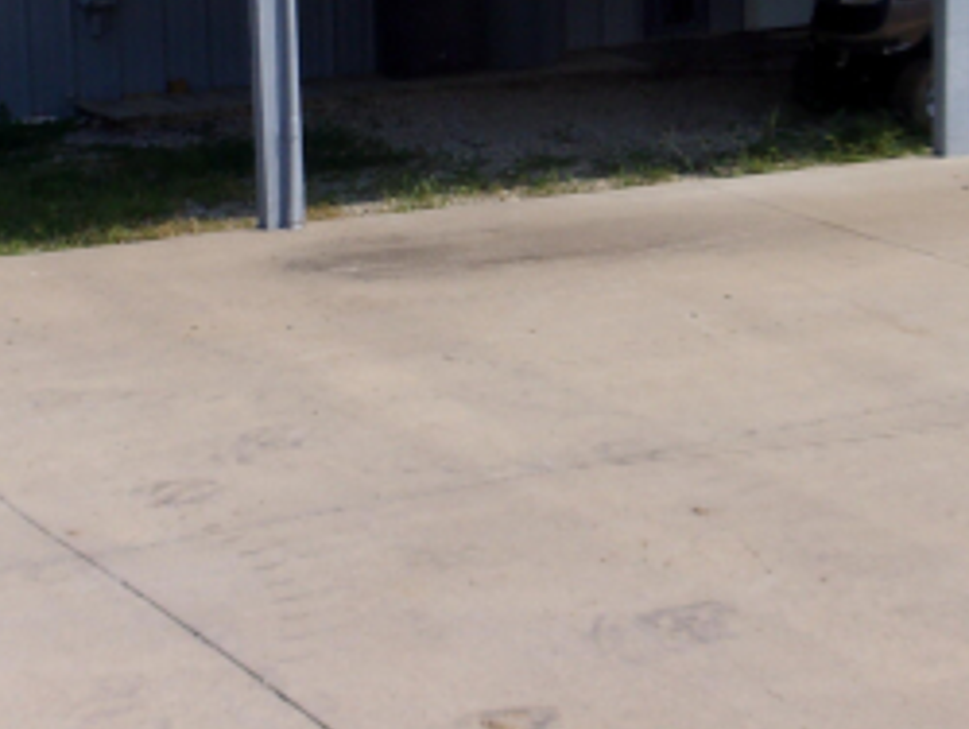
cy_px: 62
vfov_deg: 15.2
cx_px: 564
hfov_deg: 20.4
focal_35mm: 96
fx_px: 2690
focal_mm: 6.4
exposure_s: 1/120
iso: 80
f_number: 11.8
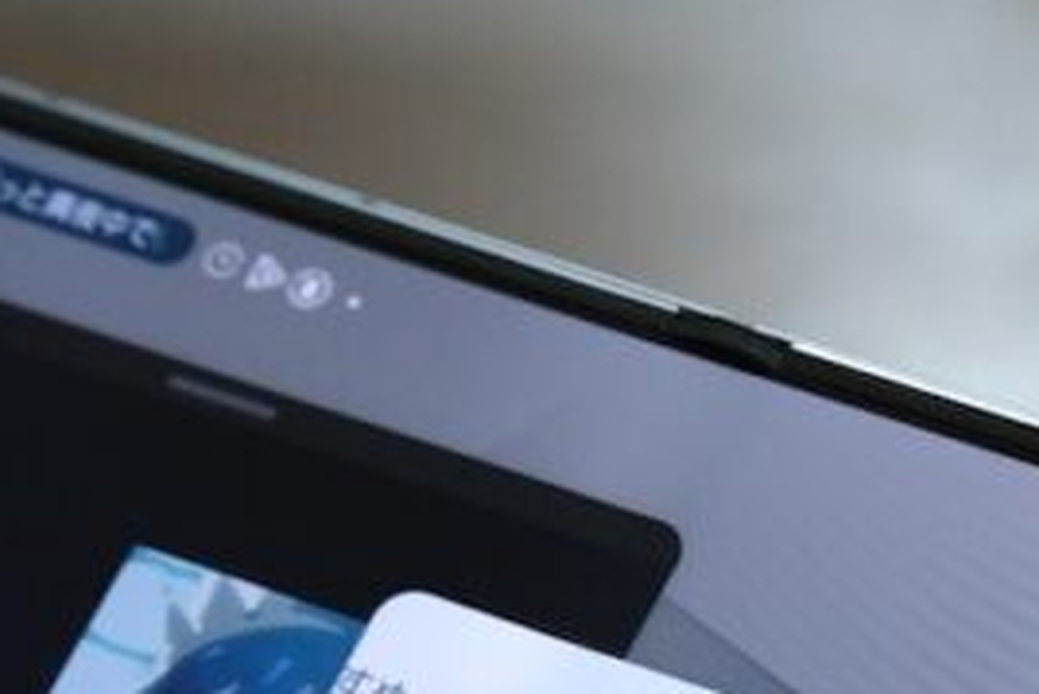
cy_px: 1291
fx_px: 9702
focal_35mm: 336
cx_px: 244
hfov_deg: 6.1
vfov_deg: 4.1
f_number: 4
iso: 800
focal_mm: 49.8
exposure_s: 1/125
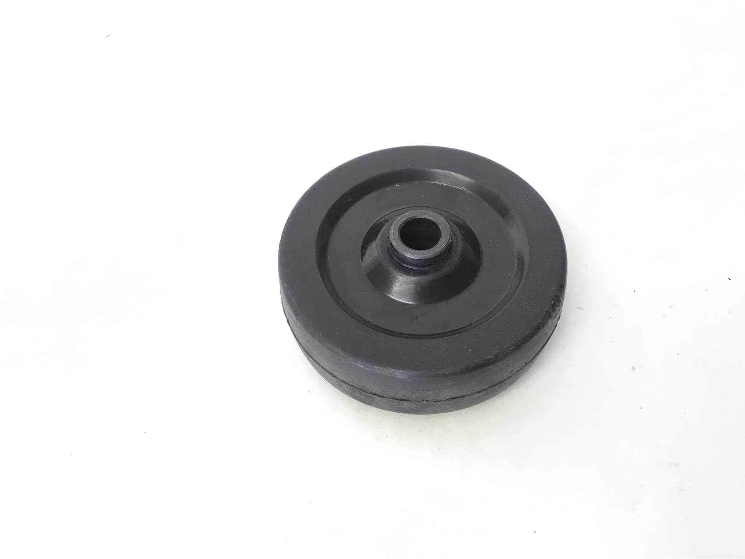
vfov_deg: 44.1
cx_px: 383
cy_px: 271
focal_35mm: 32
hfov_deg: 56.8
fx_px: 689
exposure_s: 1/30
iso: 50
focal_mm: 3.3
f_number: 2.4
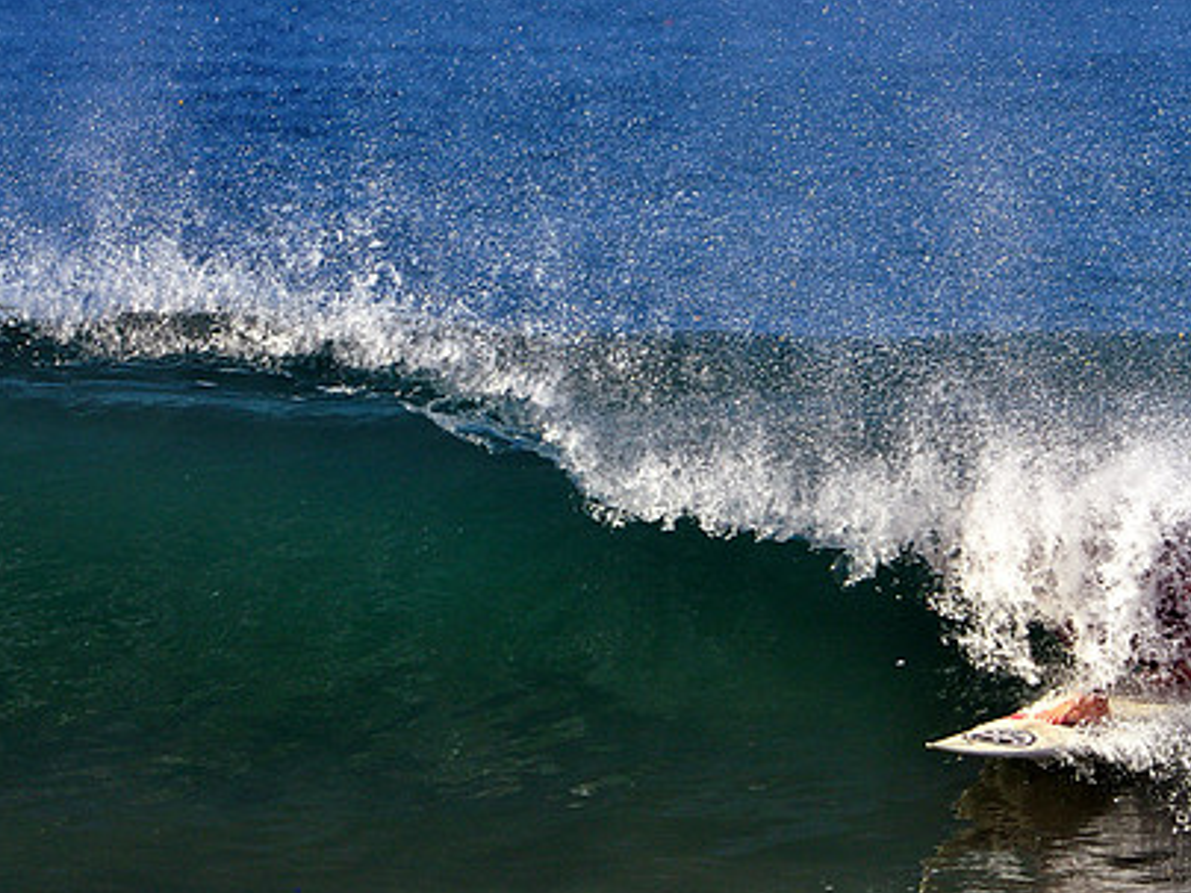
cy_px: 399
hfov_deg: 2.5
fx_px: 27009
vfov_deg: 1.9
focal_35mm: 785
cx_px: 802
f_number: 11
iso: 400
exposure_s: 1/500
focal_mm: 380
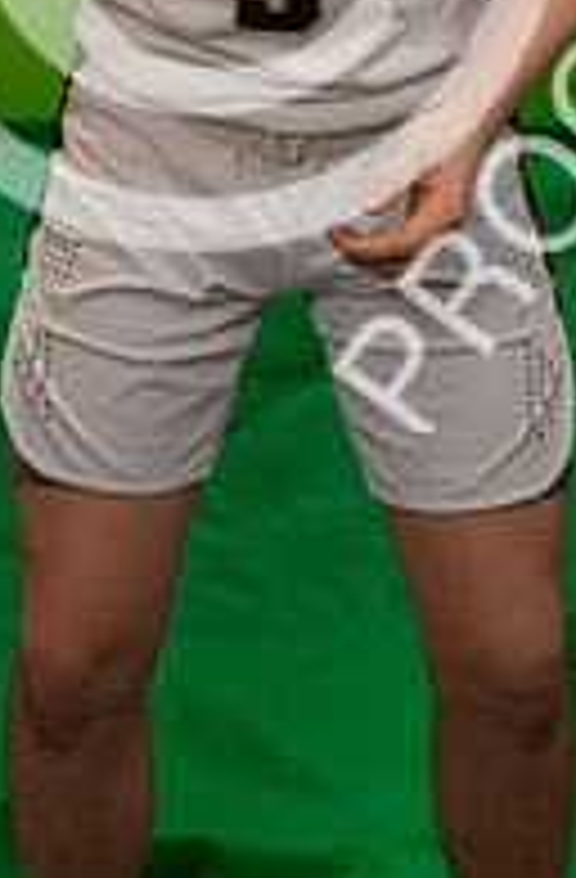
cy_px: -326
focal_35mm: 105
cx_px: 334
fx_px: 2547
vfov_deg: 18.0
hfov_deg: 12.9
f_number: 20
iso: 800
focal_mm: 24
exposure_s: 1/60
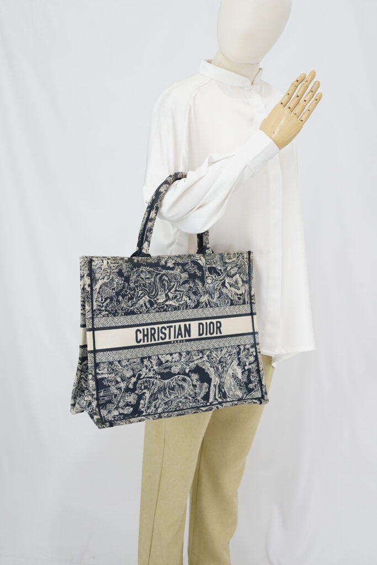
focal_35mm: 50
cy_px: 282
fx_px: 785
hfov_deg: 27.0
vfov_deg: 39.6
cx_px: 188
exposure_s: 1/8
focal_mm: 50
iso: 640
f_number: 6.3
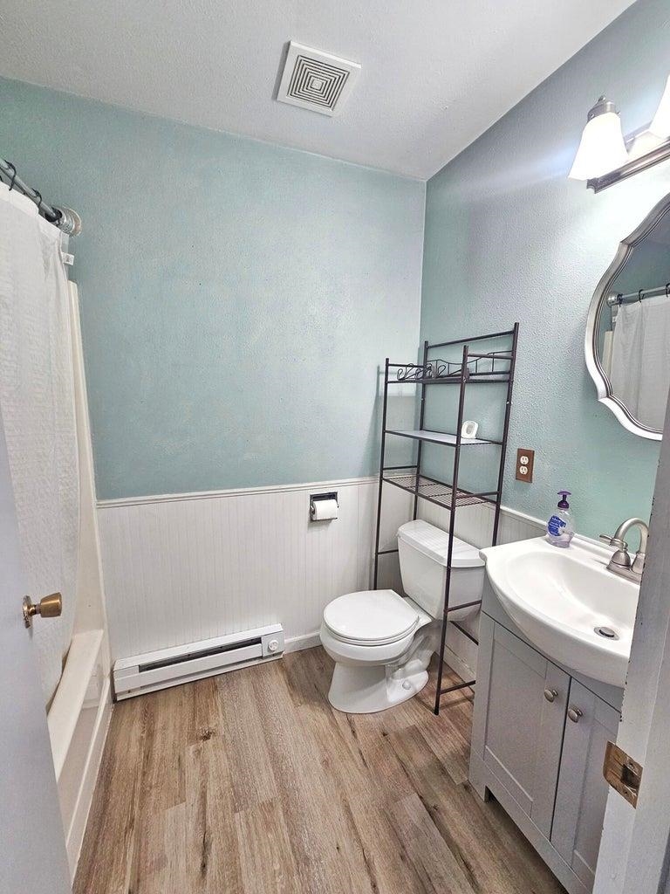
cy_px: 447
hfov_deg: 89.9
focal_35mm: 13
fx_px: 335
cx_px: 335
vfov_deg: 106.2
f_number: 2.2
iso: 160
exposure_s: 1/60
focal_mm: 2.2
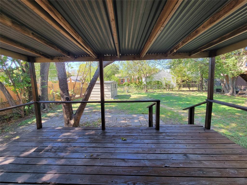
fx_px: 93
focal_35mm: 13
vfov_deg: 89.9
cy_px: 92
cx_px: 124
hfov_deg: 106.2
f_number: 2.2
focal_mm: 2.2
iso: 64
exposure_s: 1/120
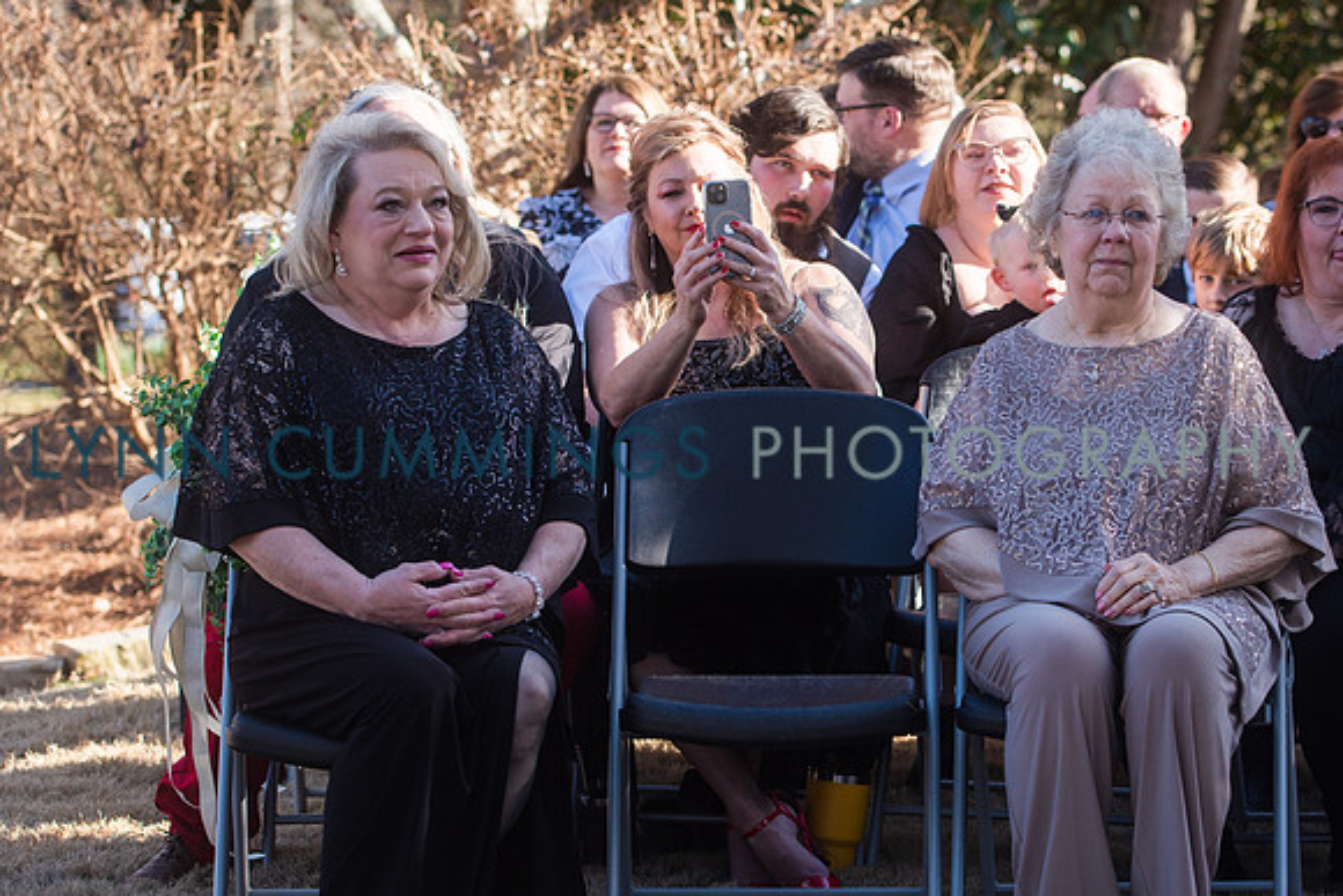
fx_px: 4194
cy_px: 436
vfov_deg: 12.2
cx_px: 844
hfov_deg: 18.2
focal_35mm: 112
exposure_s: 1/640
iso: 100
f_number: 3.5
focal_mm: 70
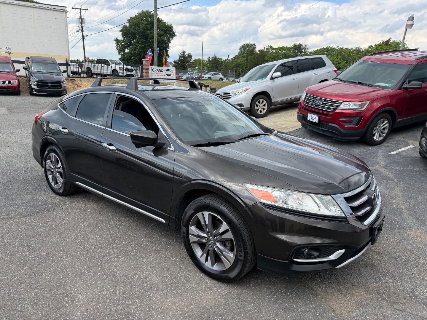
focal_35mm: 24
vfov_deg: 56.8
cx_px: 214
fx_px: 296
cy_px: 160
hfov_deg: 71.6
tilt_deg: -14.1
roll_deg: -2.6
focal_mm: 6.76
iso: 100
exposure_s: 1/2299
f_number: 1.78
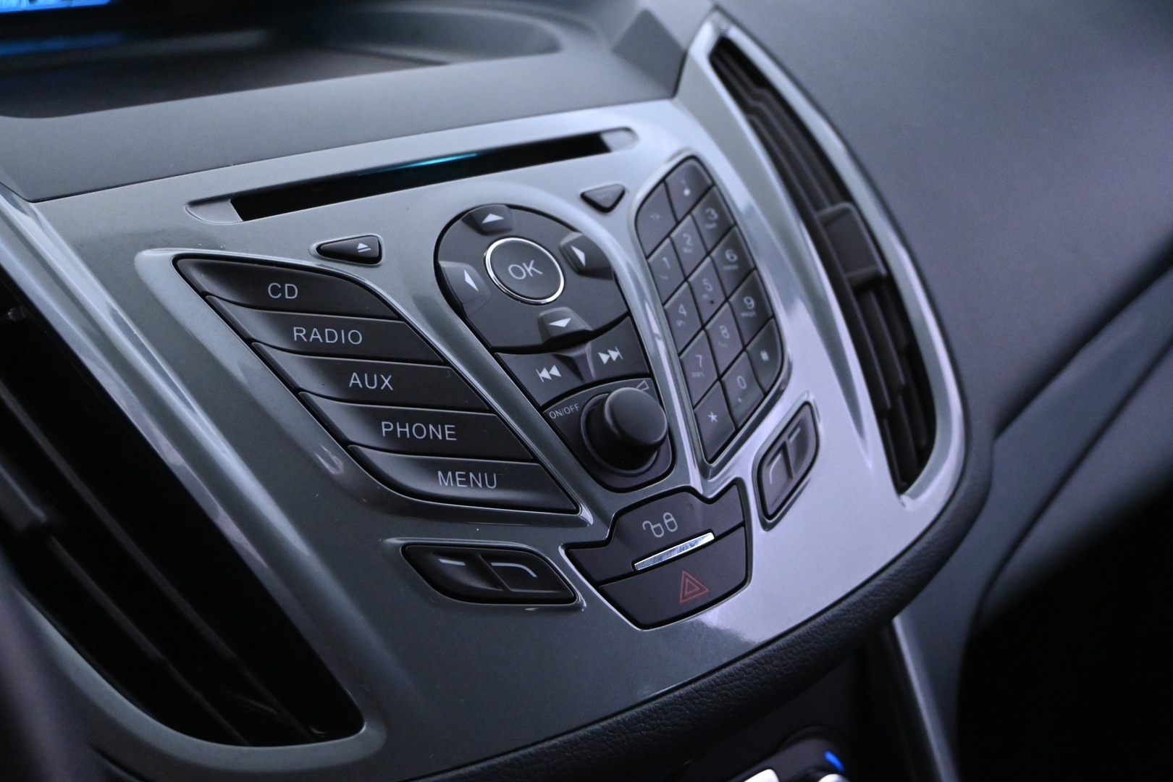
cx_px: 586
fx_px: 1466
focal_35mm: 45
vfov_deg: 29.9
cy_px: 391
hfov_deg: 43.6
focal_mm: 30
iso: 5600
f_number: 4.8
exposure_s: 1/50
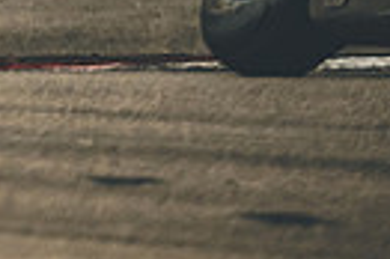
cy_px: -228
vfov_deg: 0.5
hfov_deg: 0.8
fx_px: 28813
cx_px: -450
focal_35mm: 2663
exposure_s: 1/2500
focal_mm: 400
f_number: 5.6
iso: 1250
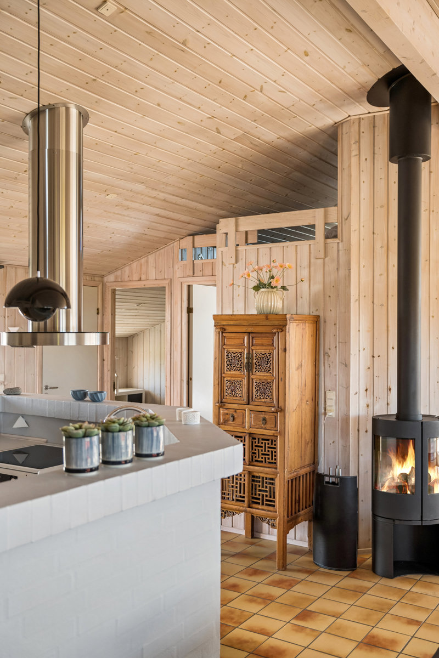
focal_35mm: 35
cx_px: 220
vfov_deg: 54.4
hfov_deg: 37.9
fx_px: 640
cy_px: 329
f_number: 2.8
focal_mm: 35
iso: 400
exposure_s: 1/160
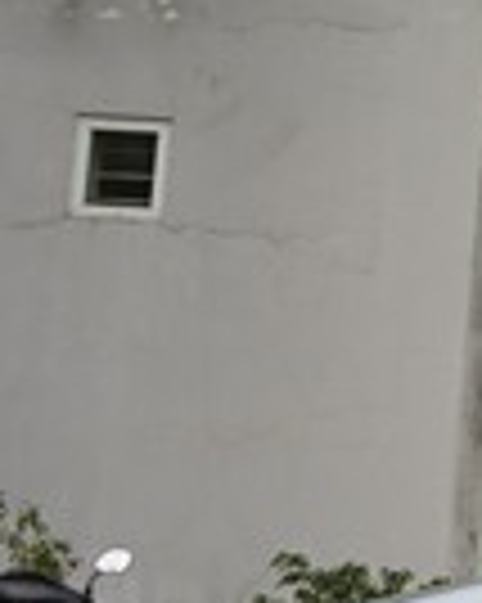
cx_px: 1315
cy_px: 454
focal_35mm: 118
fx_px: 2107
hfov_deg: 10.4
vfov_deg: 16.2
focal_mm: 28
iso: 100
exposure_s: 1/160
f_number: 4.5
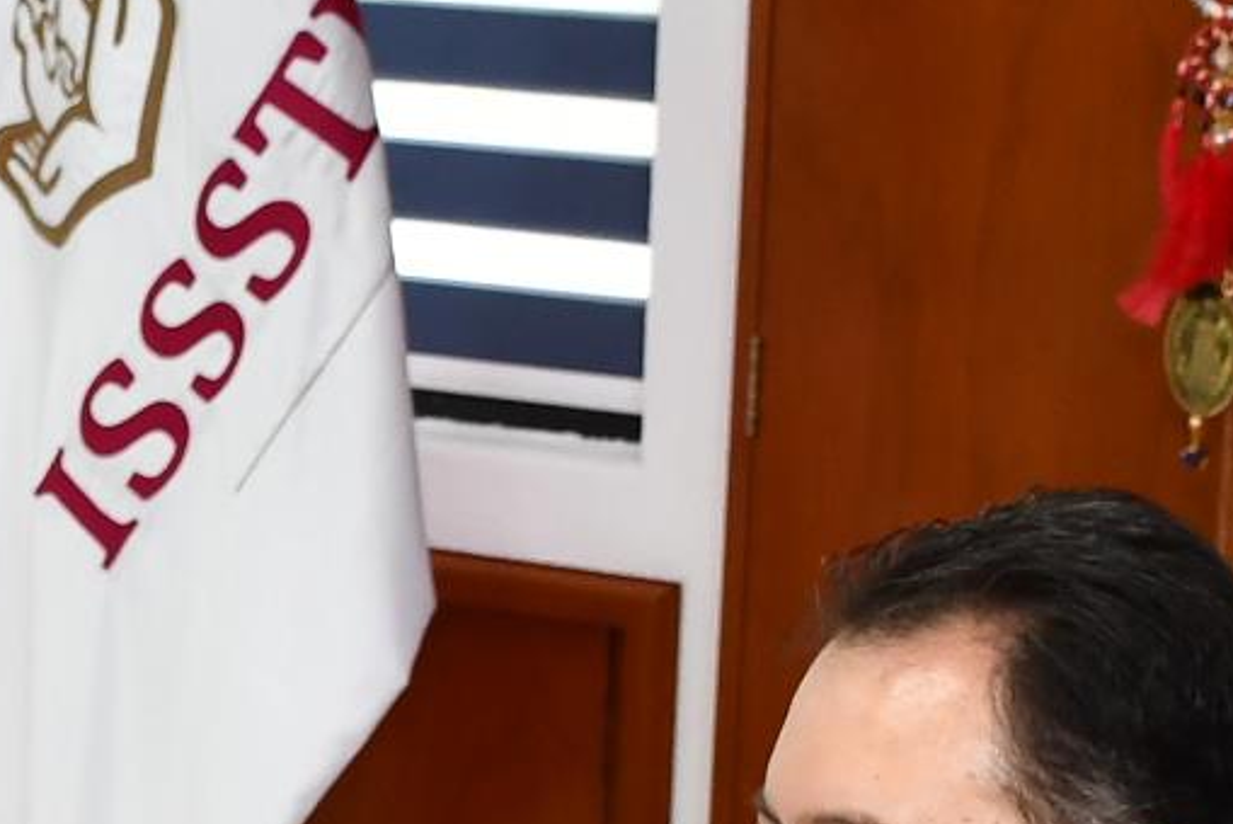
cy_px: 1074
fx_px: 5620
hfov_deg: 12.1
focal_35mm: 164
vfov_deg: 8.3
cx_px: -419
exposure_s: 1/60
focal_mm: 20
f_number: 4
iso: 640
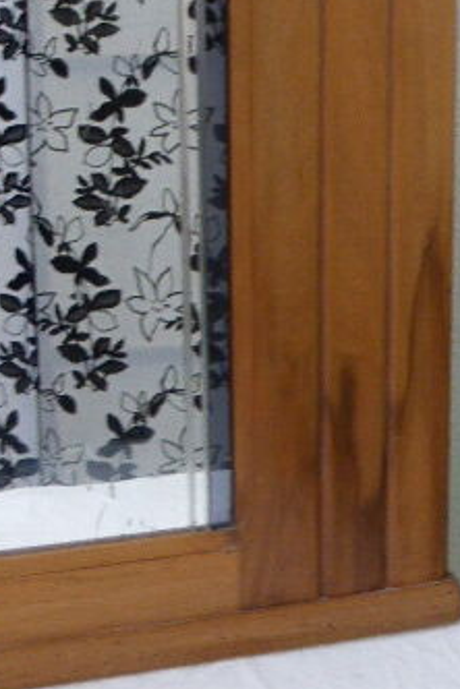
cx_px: 369
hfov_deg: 15.8
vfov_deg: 23.3
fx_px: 1648
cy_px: 141
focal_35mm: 86
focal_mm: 7.4
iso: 400
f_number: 3.9
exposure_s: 1/30
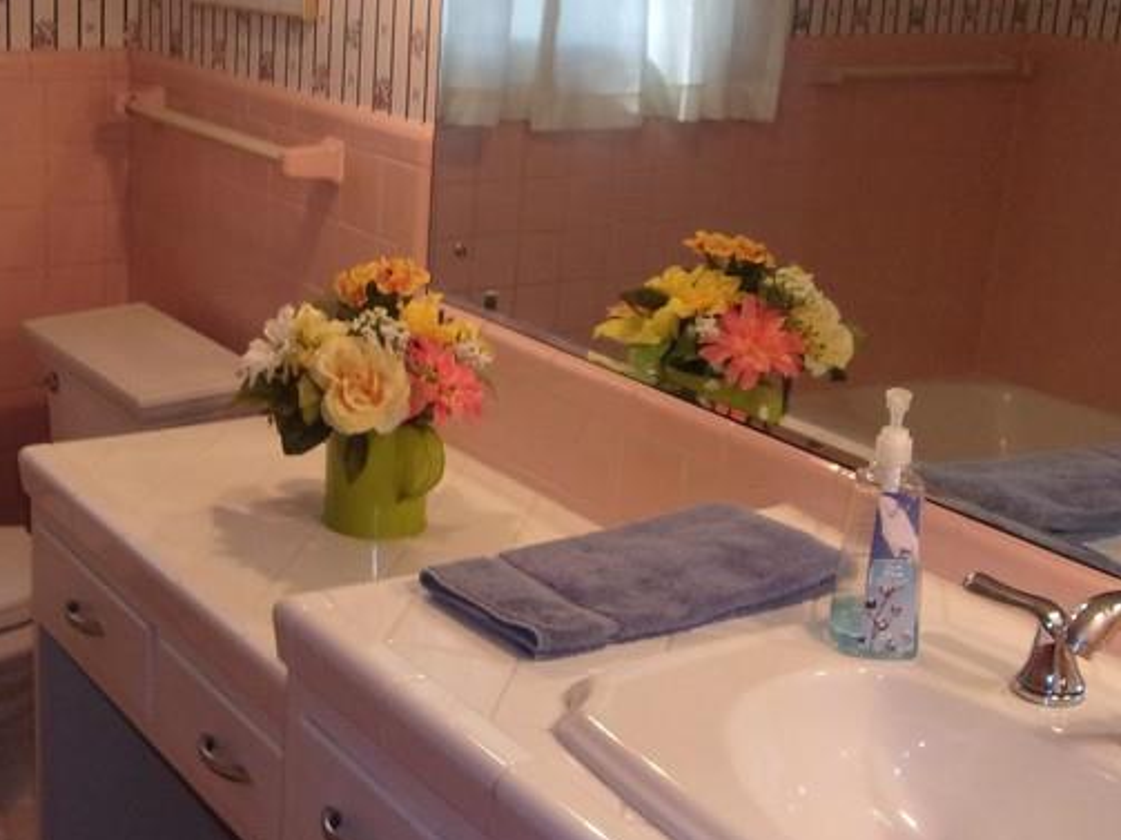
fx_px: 1781
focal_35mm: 55
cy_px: 390
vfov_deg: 26.5
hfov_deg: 34.3
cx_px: 303
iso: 200
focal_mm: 4.9
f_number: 3
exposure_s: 1/34
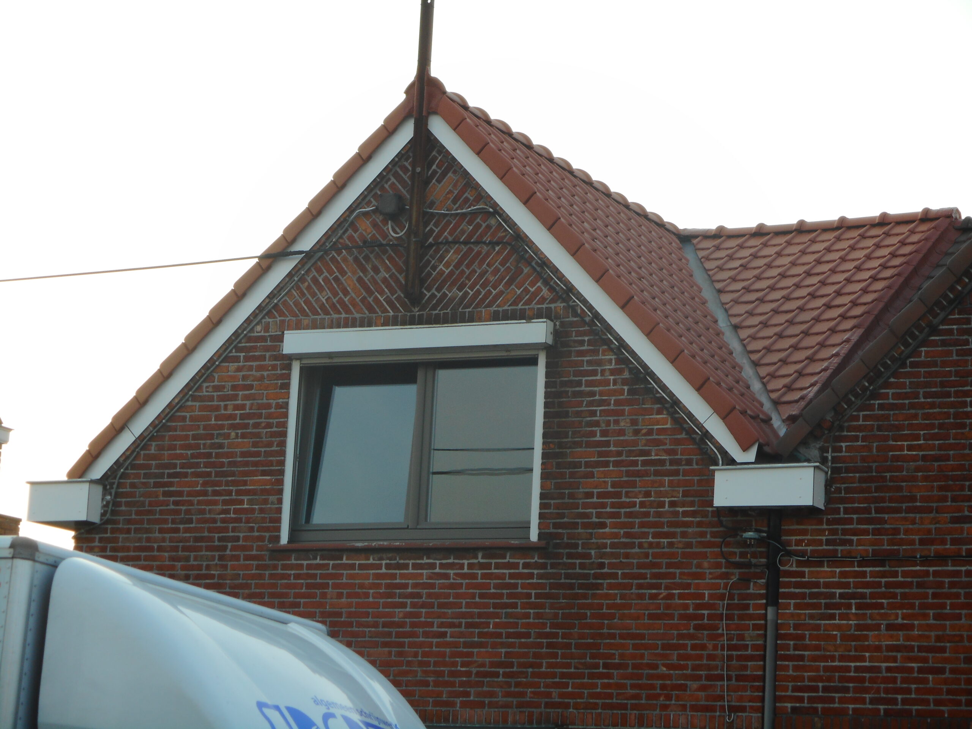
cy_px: 364
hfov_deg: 19.3
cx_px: 486
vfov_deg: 14.5
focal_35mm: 102
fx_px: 2864
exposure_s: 1/80
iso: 80
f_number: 5.8
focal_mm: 18.2
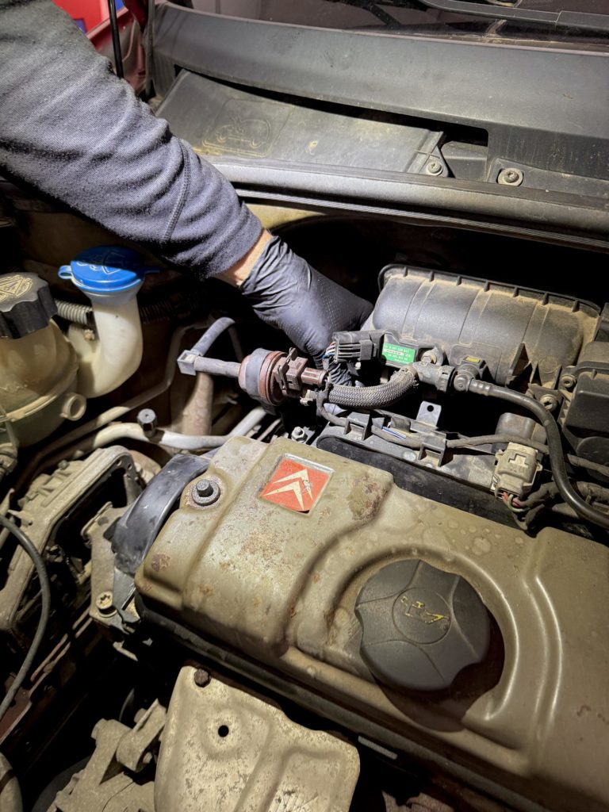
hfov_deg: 56.8
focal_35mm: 24
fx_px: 563
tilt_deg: -40.9
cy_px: 406
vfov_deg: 71.6
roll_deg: +1.9
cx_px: 304
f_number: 1.78
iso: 200
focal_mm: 6.76
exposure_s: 1/50
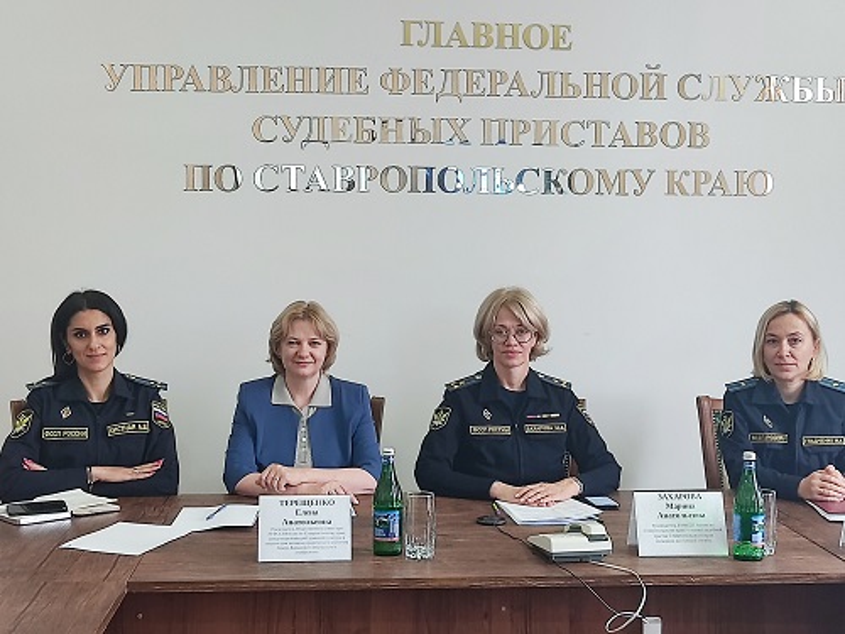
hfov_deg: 37.5
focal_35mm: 51
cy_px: 317
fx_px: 1245
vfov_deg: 28.6
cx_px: 422
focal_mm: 4.71
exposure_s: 1/33
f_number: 1.79
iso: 624
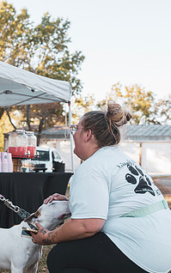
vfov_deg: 31.5
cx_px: 70
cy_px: 154
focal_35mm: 65
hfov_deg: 20.0
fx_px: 484
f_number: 2.8
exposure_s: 1/200
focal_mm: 35
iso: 100
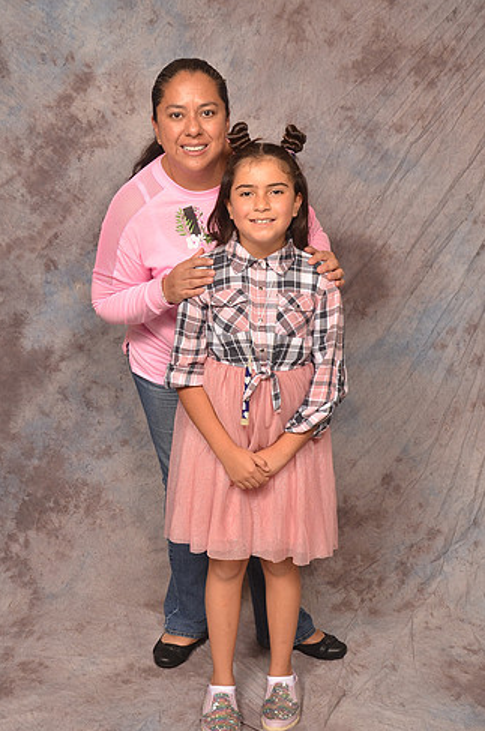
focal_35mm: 50
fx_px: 1014
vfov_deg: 39.6
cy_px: 386
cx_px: 213
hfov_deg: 26.9
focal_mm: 28
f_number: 5.6
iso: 200
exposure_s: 1/60
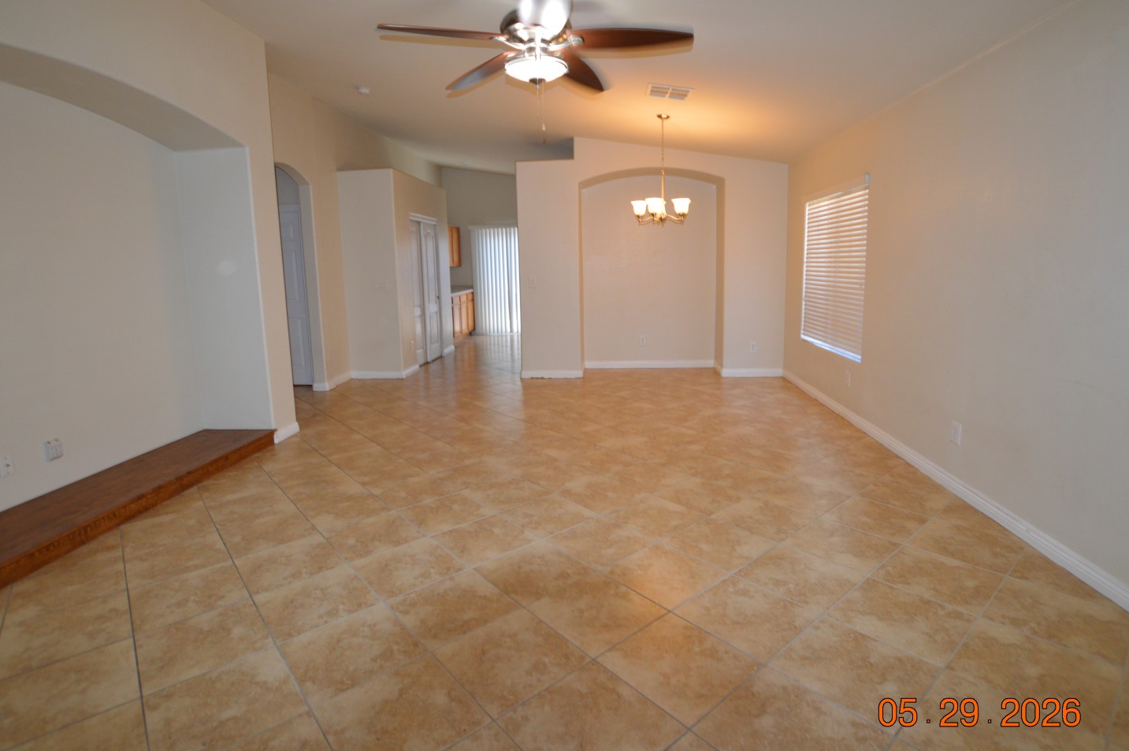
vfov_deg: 70.3
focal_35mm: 17
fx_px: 533
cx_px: 561
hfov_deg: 93.3
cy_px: 350
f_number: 3.5
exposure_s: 1/60
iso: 450
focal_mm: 10
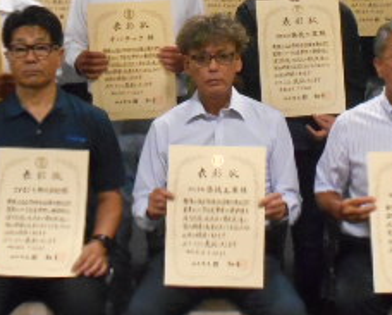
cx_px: 225
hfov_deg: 20.6
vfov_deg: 16.4
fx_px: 1080
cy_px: 41
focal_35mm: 93
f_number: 3.6
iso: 800
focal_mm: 5.8
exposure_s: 1/60
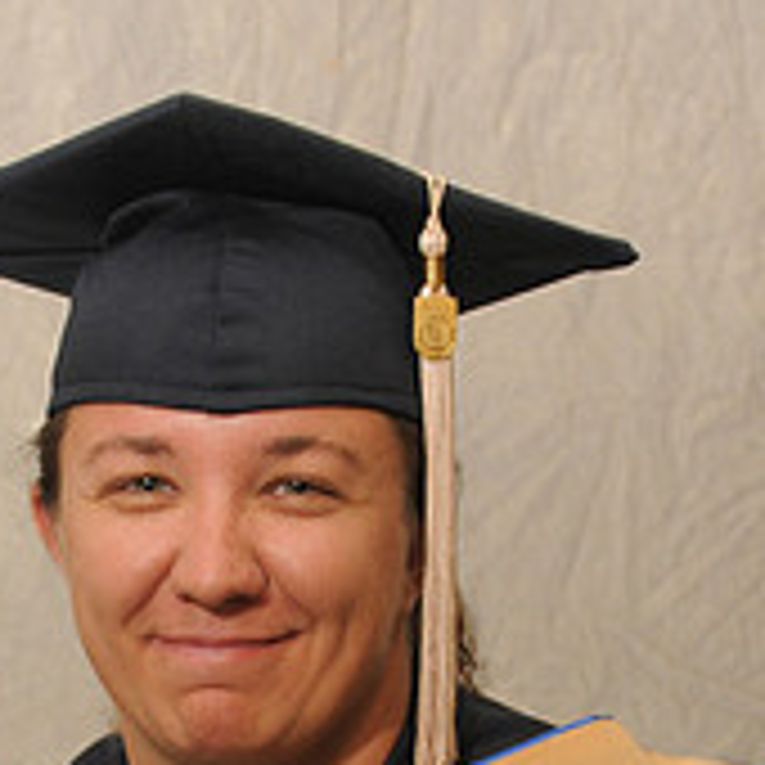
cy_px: 932
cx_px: 155
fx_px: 4350
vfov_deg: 9.9
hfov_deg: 10.0
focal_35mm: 174
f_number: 5.6
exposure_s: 1/40
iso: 200
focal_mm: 40
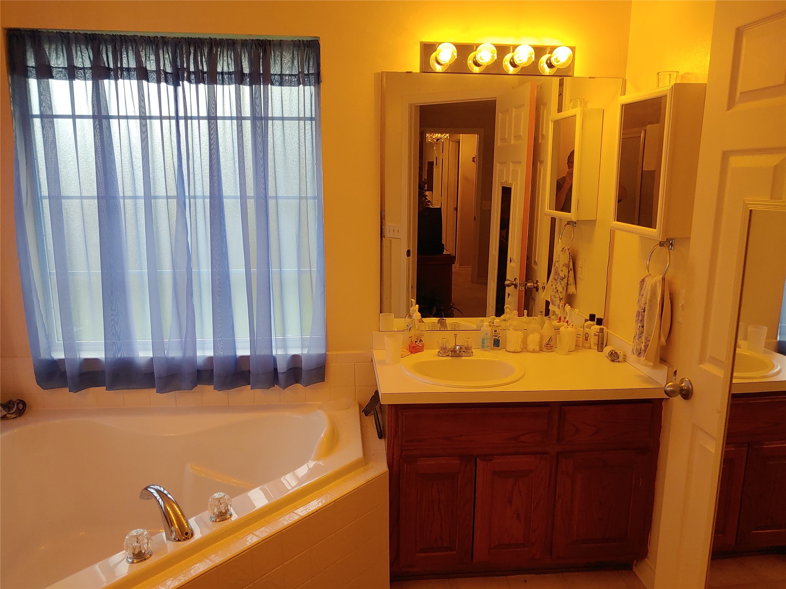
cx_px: 393
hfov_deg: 69.4
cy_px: 294
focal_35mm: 25
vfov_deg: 54.9
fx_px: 568
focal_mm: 4.23
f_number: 1.5
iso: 150
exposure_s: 1/120
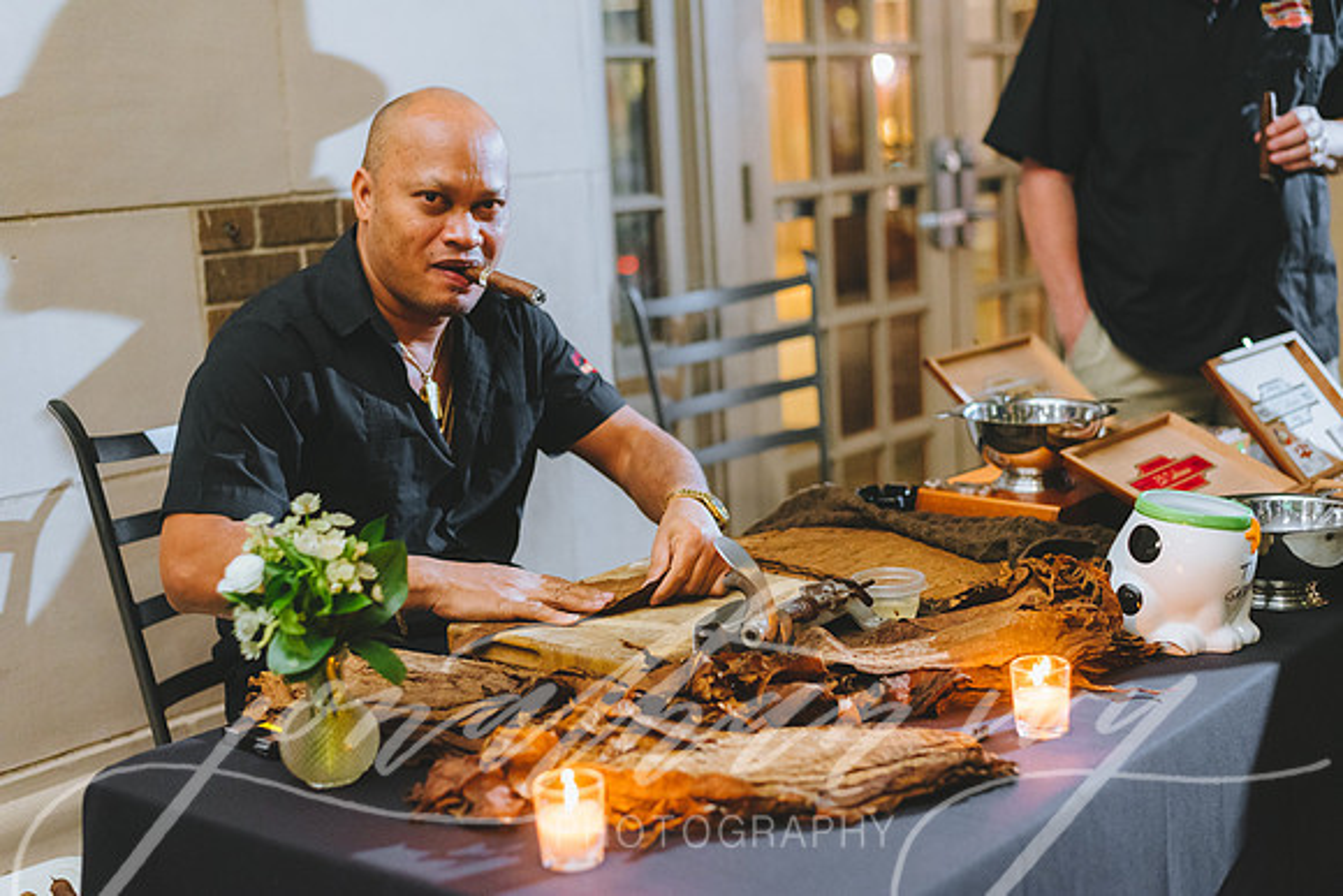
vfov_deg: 27.0
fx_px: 1866
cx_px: 672
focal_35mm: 50
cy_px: 448
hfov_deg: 39.6
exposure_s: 1/125
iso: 2500
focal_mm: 50
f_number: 2.5
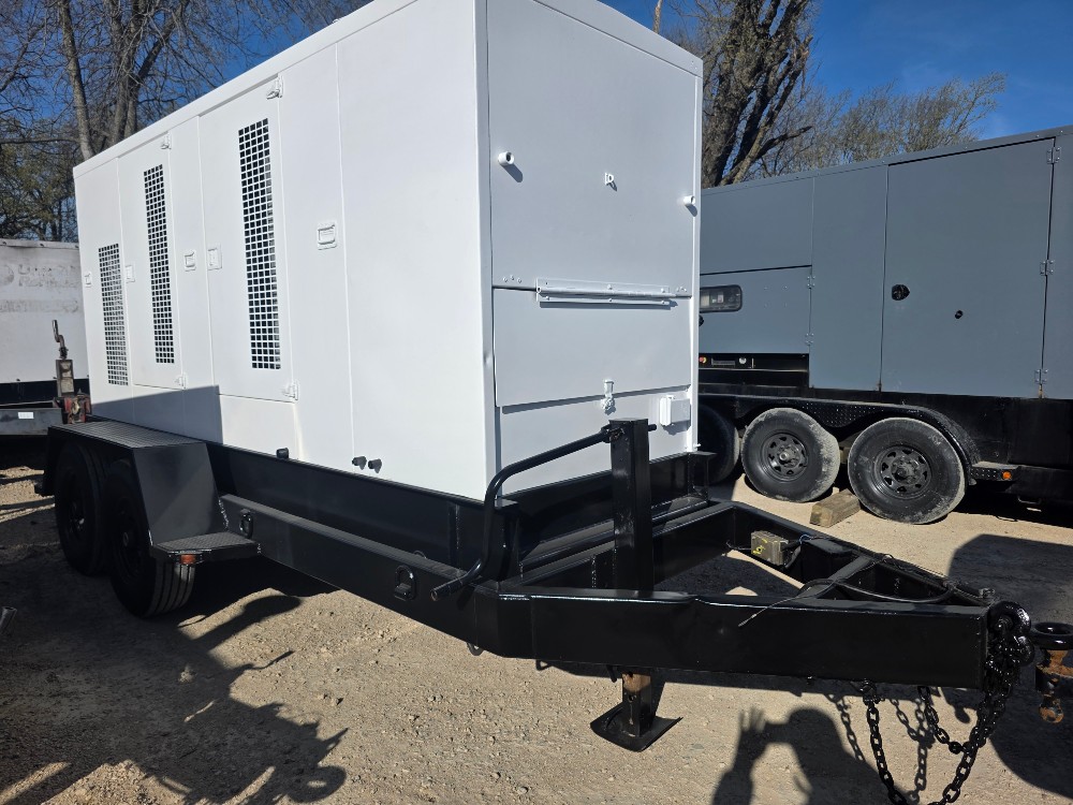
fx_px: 713
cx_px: 536
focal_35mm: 23
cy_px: 402
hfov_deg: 73.9
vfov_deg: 58.9
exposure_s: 1/7944
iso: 50
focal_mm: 6.3
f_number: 1.7
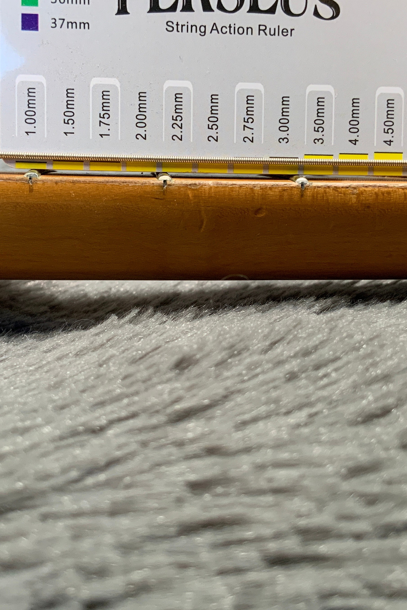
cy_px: 311
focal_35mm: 45
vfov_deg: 43.6
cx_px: 184
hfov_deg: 29.8
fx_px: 763
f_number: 1.8
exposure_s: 1/104
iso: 64
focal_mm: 3
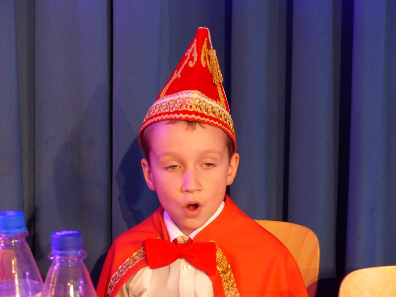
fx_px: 892
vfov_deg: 18.9
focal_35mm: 78
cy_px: 148
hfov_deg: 25.0
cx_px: 198
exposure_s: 1/15
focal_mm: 14
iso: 400
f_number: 2.8
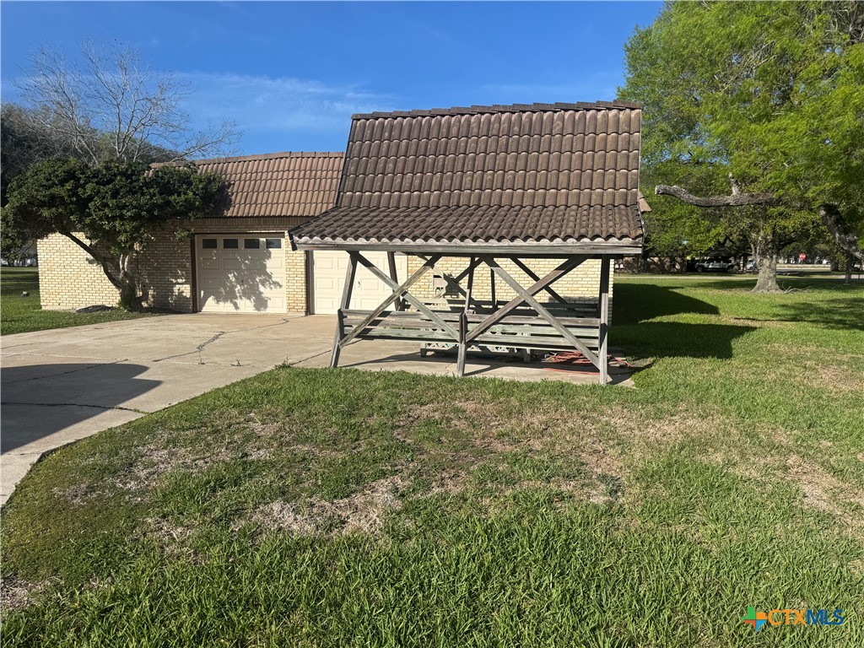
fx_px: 599
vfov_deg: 56.8
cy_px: 324
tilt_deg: -5.9
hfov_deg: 71.6
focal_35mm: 24
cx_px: 432
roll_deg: -0.5
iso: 80
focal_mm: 6.76
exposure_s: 1/5348
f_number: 1.78
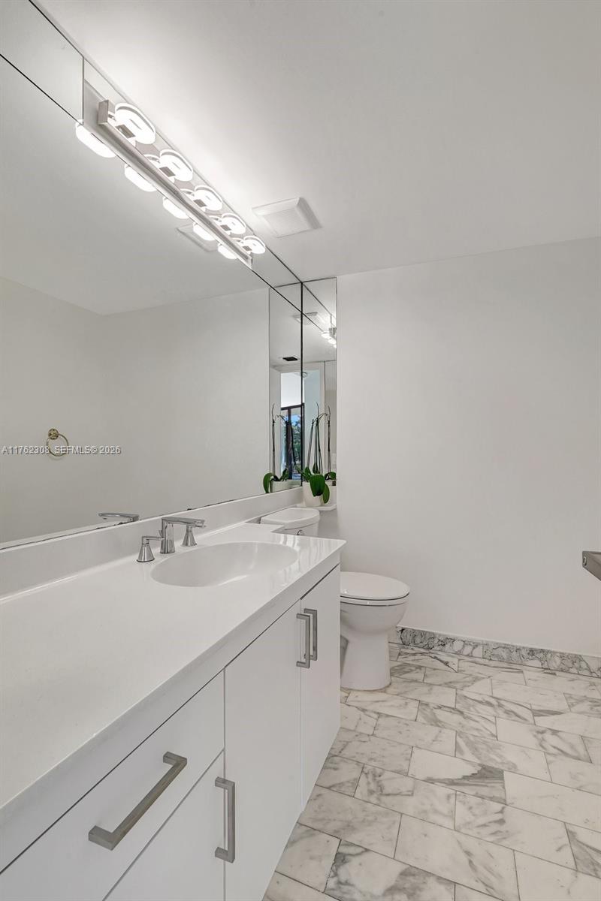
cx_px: 300
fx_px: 413
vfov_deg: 95.0
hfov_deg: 72.1
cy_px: 450
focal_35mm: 16
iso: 640
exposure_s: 1/10
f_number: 14
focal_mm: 16.5
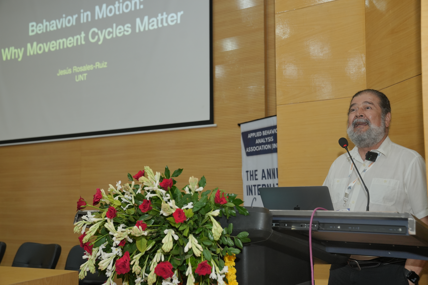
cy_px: 142
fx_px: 535
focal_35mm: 45
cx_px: 214
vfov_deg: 29.9
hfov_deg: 43.6
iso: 800
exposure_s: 1/200
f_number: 4
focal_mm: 45
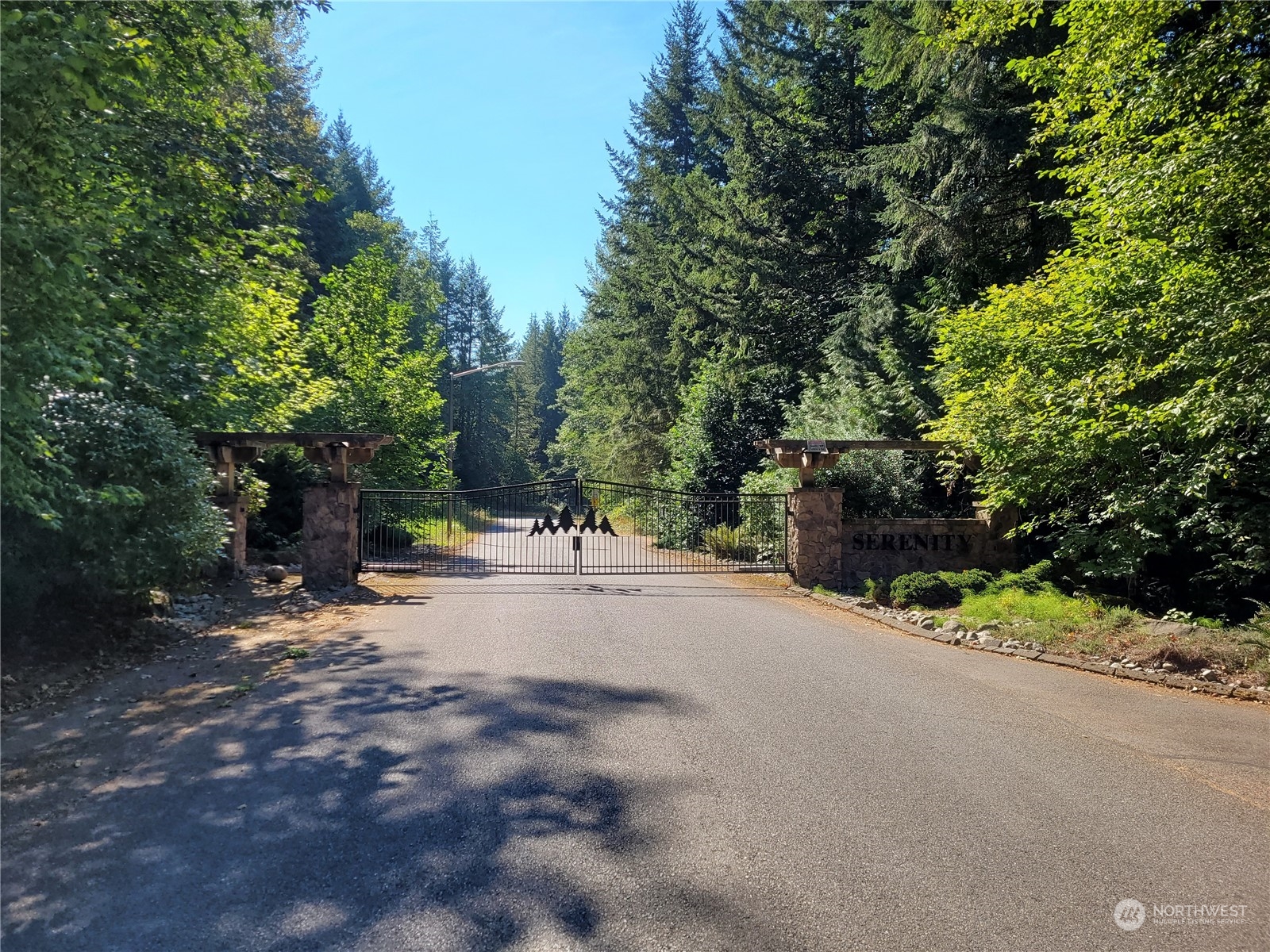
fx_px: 954
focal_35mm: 26
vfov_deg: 53.1
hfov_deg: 67.3
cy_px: 476
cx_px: 635
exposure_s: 1/1304
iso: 40
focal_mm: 5.4
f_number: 1.8
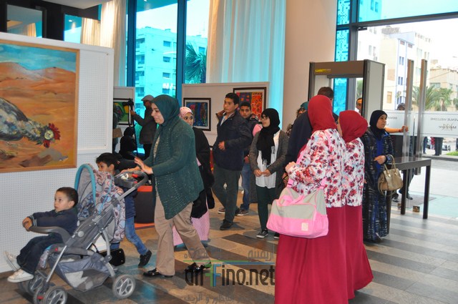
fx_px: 438
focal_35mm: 34
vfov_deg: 38.3
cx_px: 229
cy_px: 152
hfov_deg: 55.2
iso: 800
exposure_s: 1/60
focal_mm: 23
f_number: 3.8
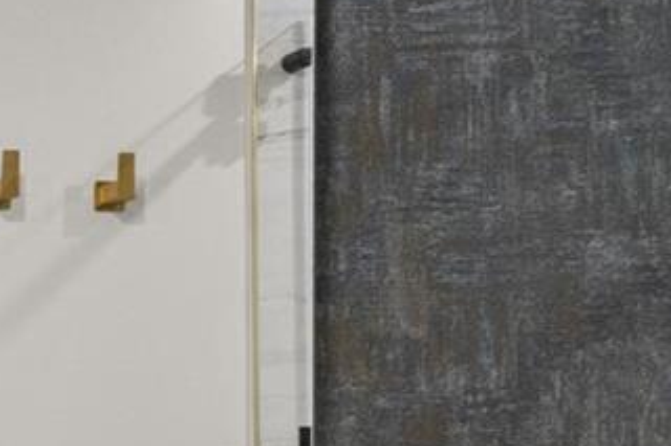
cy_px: 618
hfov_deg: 17.8
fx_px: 1397
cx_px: -705
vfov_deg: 16.9
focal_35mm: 75
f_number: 9
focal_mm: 10
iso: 640
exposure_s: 1/2.5
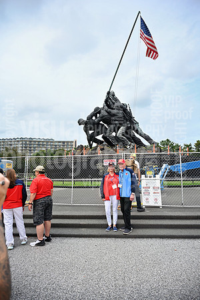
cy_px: 150
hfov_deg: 53.1
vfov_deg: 73.7
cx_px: 100
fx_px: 200
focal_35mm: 24
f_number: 4
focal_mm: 24
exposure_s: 1/320
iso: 64
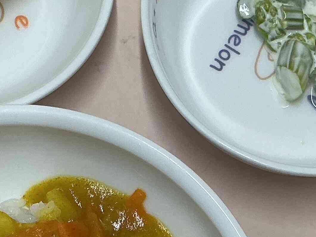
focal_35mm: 110
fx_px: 1004
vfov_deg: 13.3
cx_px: 129
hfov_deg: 17.9
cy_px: 229
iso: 50
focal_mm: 3
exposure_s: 1/100
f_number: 1.8
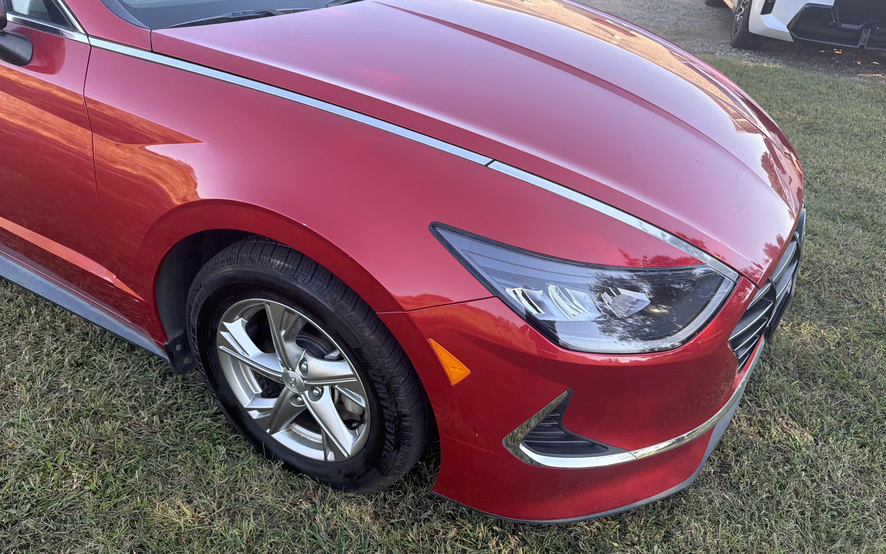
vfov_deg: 47.5
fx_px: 628
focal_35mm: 26
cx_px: 441
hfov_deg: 70.4
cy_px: 301
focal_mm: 6.76
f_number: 1.78
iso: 400
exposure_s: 1/2299
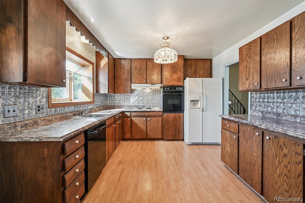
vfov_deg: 81.2
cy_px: 102
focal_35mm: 14
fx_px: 119
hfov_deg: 104.3
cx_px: 152
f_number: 11
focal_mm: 14
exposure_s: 1/4
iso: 400
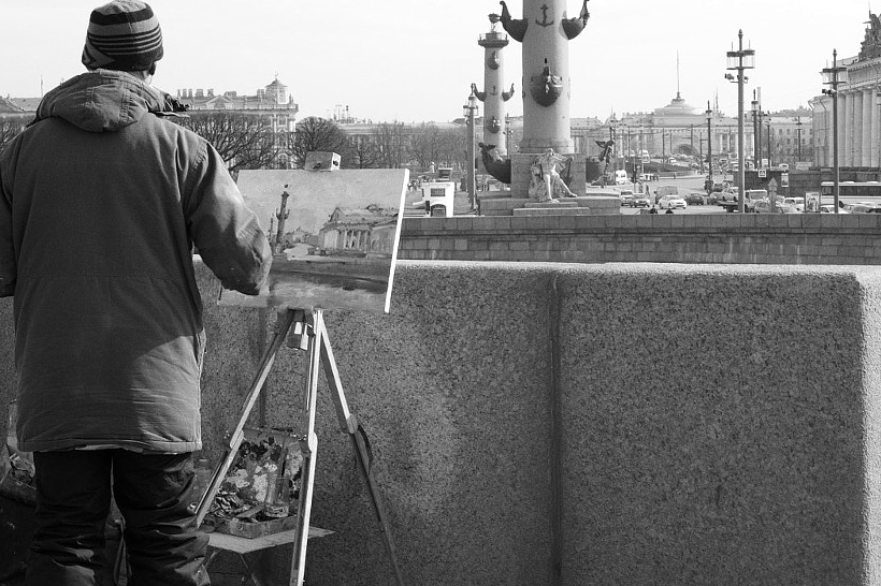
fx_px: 1957
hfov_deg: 25.3
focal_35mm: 80
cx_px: 548
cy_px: 267
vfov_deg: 17.0
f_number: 10
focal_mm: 27
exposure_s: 1/170
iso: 400
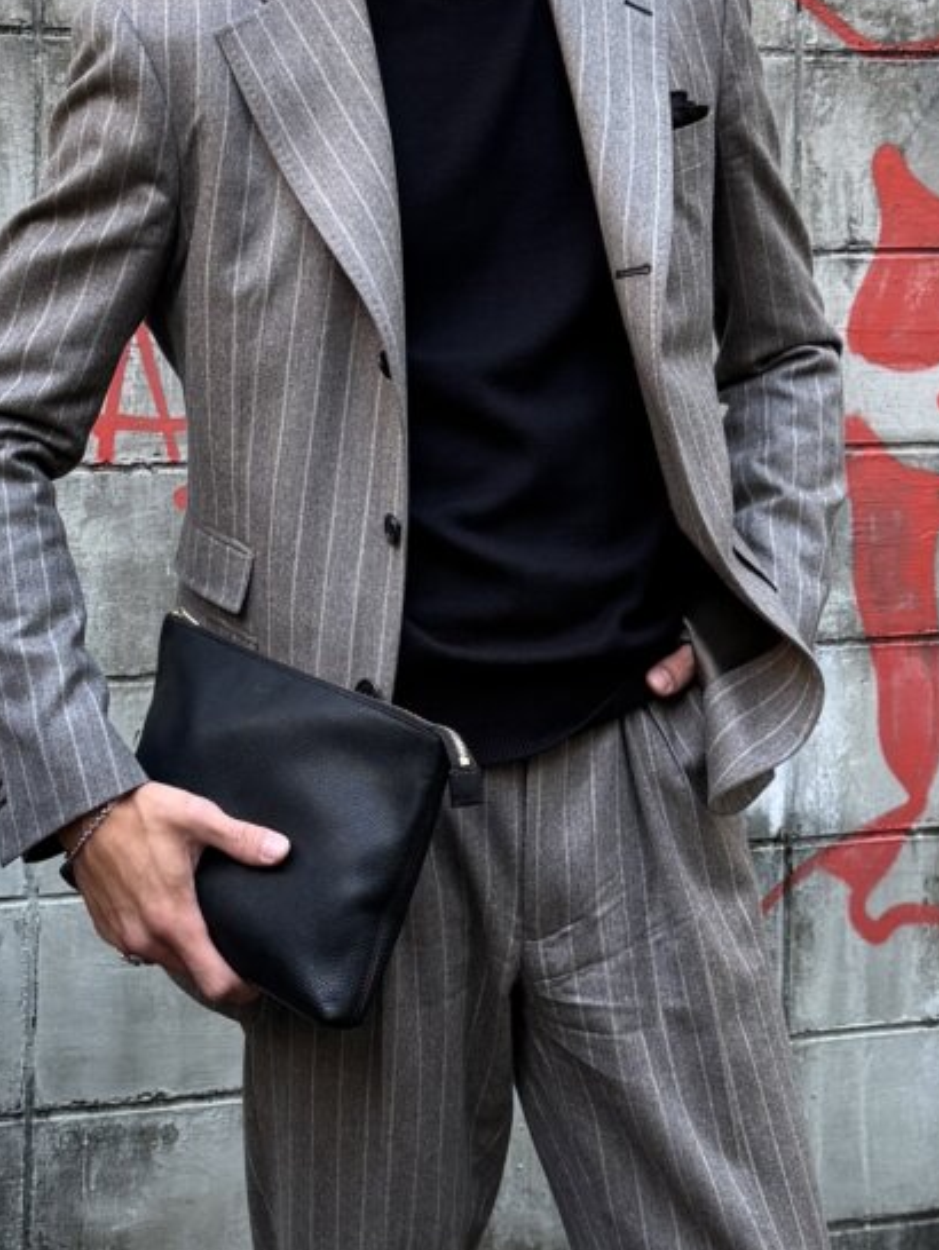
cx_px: 424
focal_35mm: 45
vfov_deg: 41.6
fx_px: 1626
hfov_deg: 32.2
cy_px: 426
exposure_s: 1/148
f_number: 1.78
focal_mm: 6.76
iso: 50
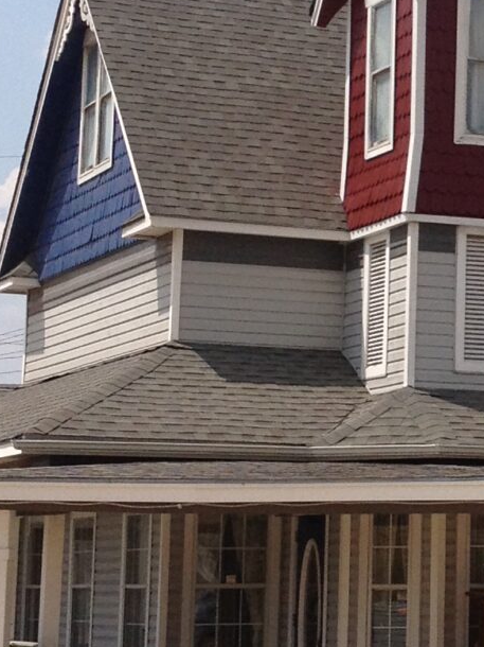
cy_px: 192
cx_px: 665
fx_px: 2742
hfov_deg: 9.9
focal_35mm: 147
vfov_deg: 13.4
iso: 50
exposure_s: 1/2907
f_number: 2.4
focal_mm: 4.28
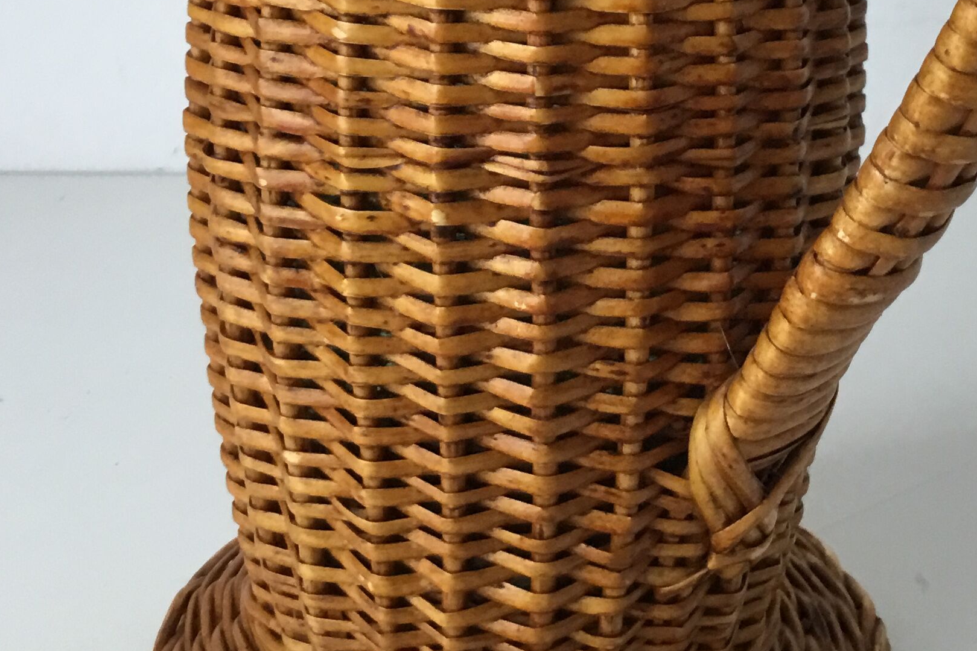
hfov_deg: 30.7
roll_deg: +0.8
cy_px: -9
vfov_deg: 20.2
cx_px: 657
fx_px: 1764
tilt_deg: -14.9
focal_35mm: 65
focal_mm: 3.3
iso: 125
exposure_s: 1/33
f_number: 2.4
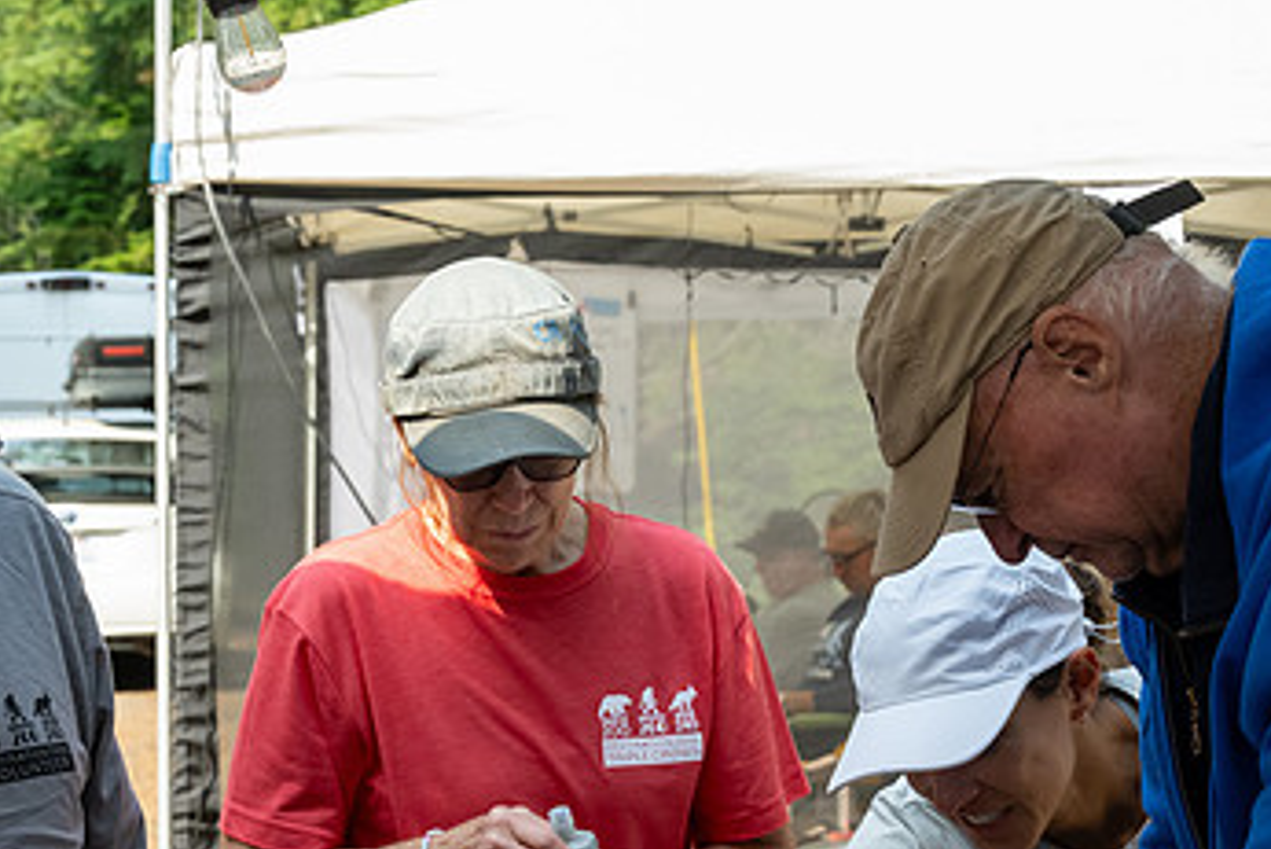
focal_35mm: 94
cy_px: 708
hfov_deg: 21.6
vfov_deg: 14.5
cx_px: 503
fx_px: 3320
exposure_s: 1/640
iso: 1250
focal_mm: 56
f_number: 9
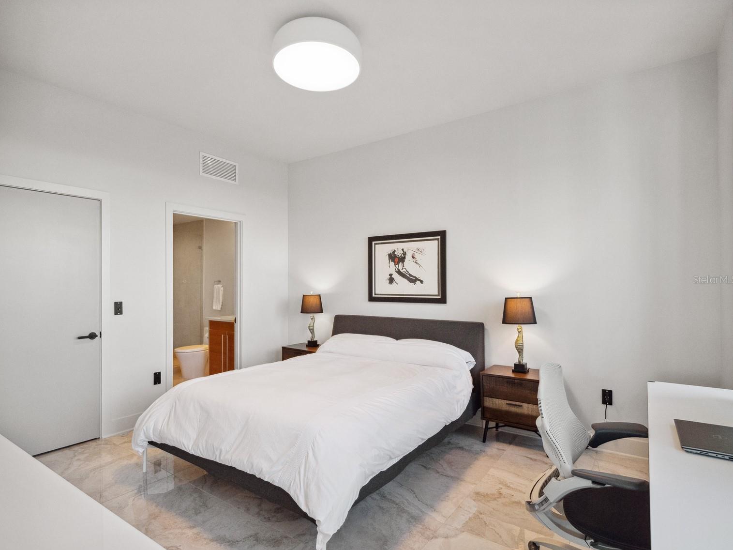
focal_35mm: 19
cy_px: 279
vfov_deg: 68.7
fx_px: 402
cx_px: 352
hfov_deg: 84.6
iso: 1600
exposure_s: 1/500
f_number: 2.8
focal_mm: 9
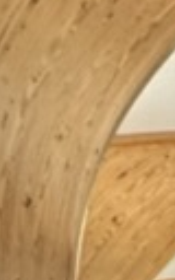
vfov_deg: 10.5
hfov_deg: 6.9
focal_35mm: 119
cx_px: 796
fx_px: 908
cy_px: 890
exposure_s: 1/60
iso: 200
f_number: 2.2
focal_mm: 2.22
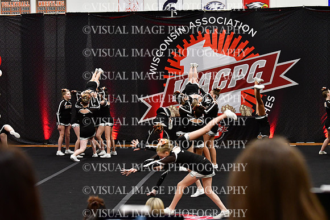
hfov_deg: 19.5
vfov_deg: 13.0
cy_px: 110
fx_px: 963
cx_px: 165
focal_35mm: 105
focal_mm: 70
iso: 4000
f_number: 3.5
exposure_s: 1/500
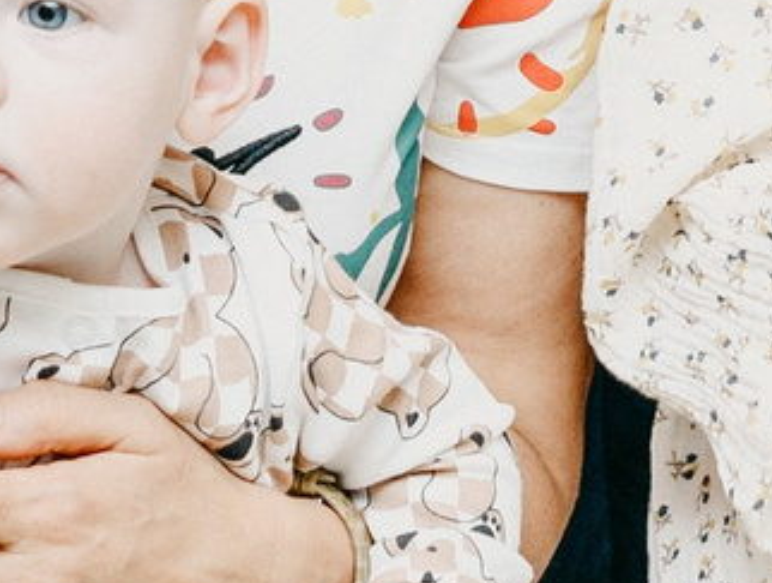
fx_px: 5275
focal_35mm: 236
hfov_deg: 8.4
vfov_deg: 6.1
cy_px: -710
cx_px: 431
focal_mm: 26
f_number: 3.5
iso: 125
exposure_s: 1/160
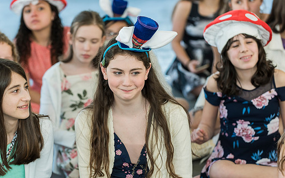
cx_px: 136
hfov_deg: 14.6
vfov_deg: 9.2
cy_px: 98
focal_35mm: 143
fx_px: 1111
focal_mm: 125
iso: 500
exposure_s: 1/160
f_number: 4
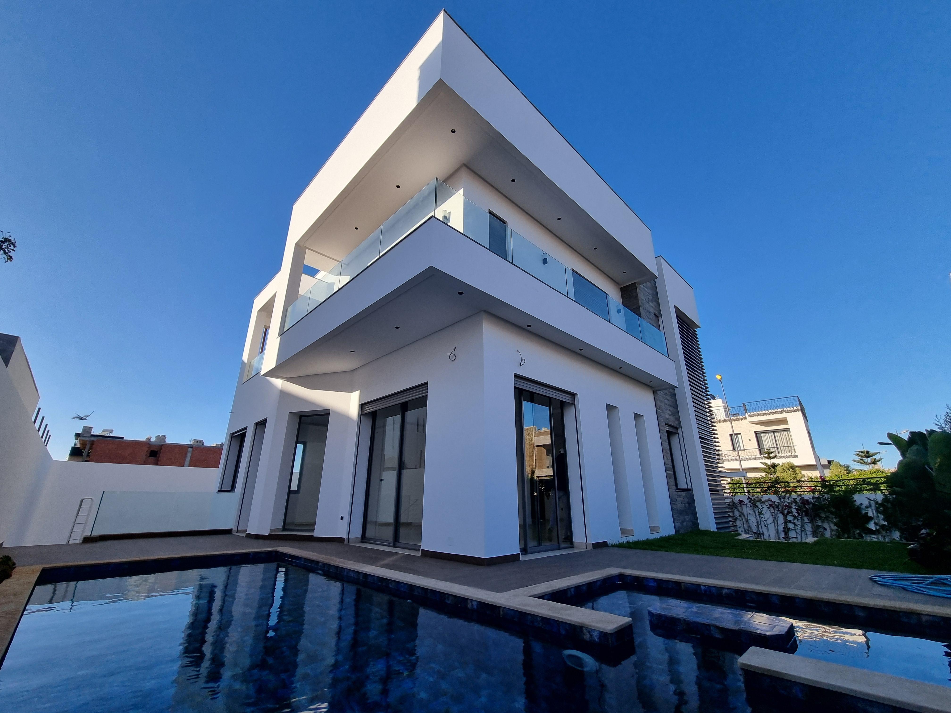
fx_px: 357
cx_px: 476
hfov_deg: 106.2
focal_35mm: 13
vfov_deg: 89.9
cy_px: 356
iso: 50
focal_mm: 2.2
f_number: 2.2
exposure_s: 1/1352
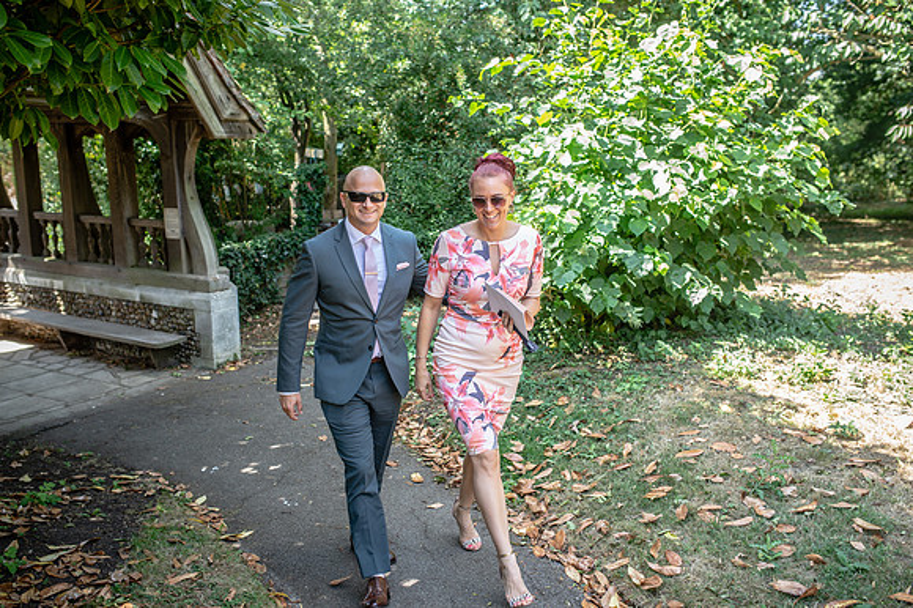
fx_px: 887
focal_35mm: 35
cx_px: 456
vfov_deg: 37.8
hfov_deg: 54.5
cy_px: 304
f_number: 3.2
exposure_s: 1/200
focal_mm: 35
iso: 250
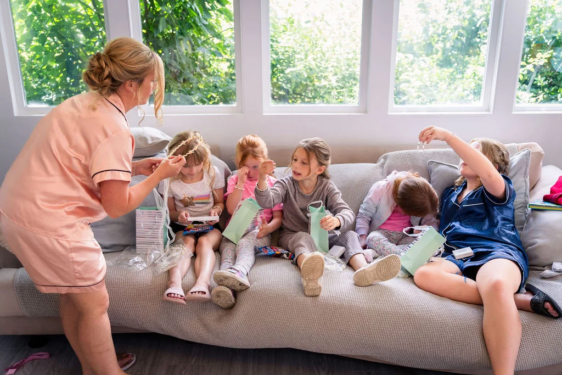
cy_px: 188
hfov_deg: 53.1
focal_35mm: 36
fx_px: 562
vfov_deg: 36.9
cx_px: 281
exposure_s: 1/250
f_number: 2.8
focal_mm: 36
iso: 640
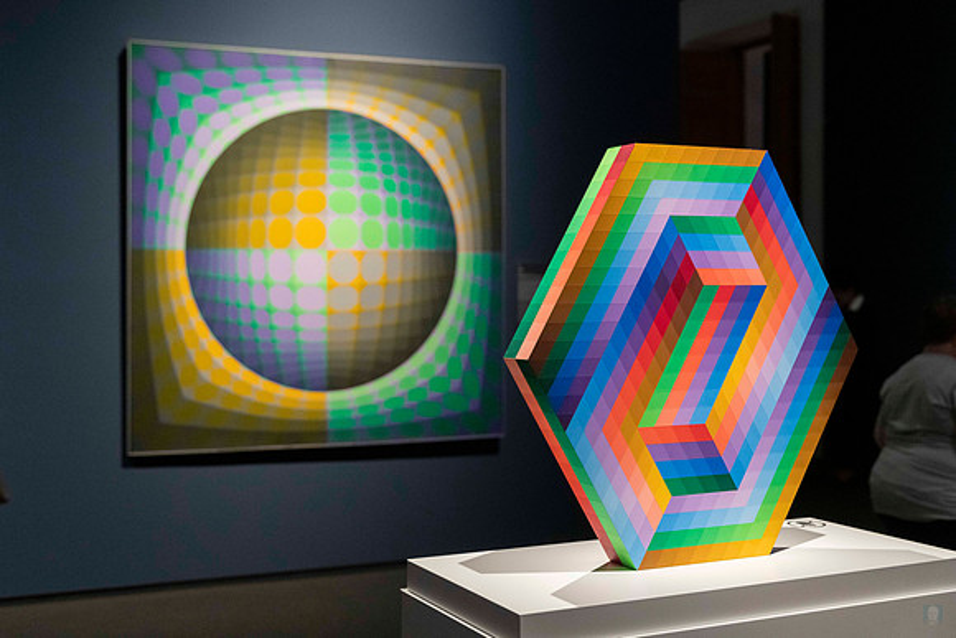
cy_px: 290
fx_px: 1304
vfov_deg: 27.5
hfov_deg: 40.2
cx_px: 434
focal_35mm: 49
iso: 3600
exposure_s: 1/100
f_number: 3.5
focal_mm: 45
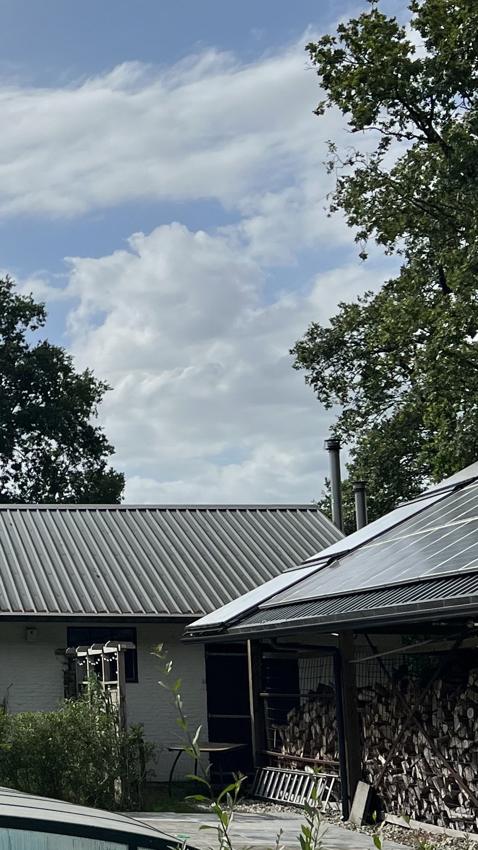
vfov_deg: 30.6
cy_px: 413
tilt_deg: +10.0
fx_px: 1555
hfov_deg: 16.4
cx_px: -165
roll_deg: +0.5
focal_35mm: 69
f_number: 1.5
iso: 50
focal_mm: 5.7
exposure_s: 1/14286
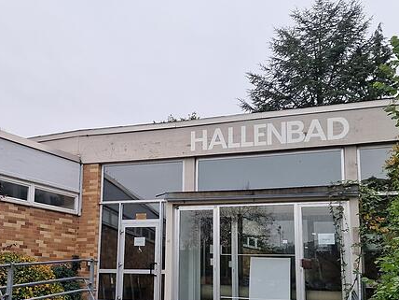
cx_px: 154
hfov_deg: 43.6
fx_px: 496
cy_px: 206
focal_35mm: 43
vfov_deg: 33.2
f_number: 1.8
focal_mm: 6.4
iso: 50
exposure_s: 1/180
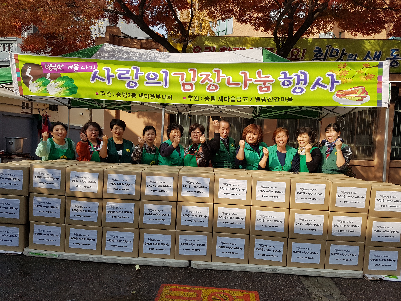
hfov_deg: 67.3
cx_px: 200
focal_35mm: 26
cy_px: 150
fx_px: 301
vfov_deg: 53.1
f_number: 1.7
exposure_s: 1/1640
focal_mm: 4.2
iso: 50
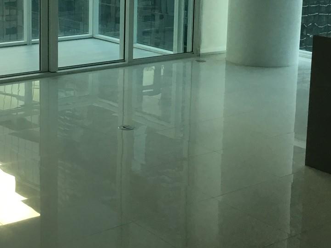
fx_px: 660
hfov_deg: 28.0
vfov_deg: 21.0
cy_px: 40
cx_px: 117
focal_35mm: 69
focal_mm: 3.3
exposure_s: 1/40
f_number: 2.4
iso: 25
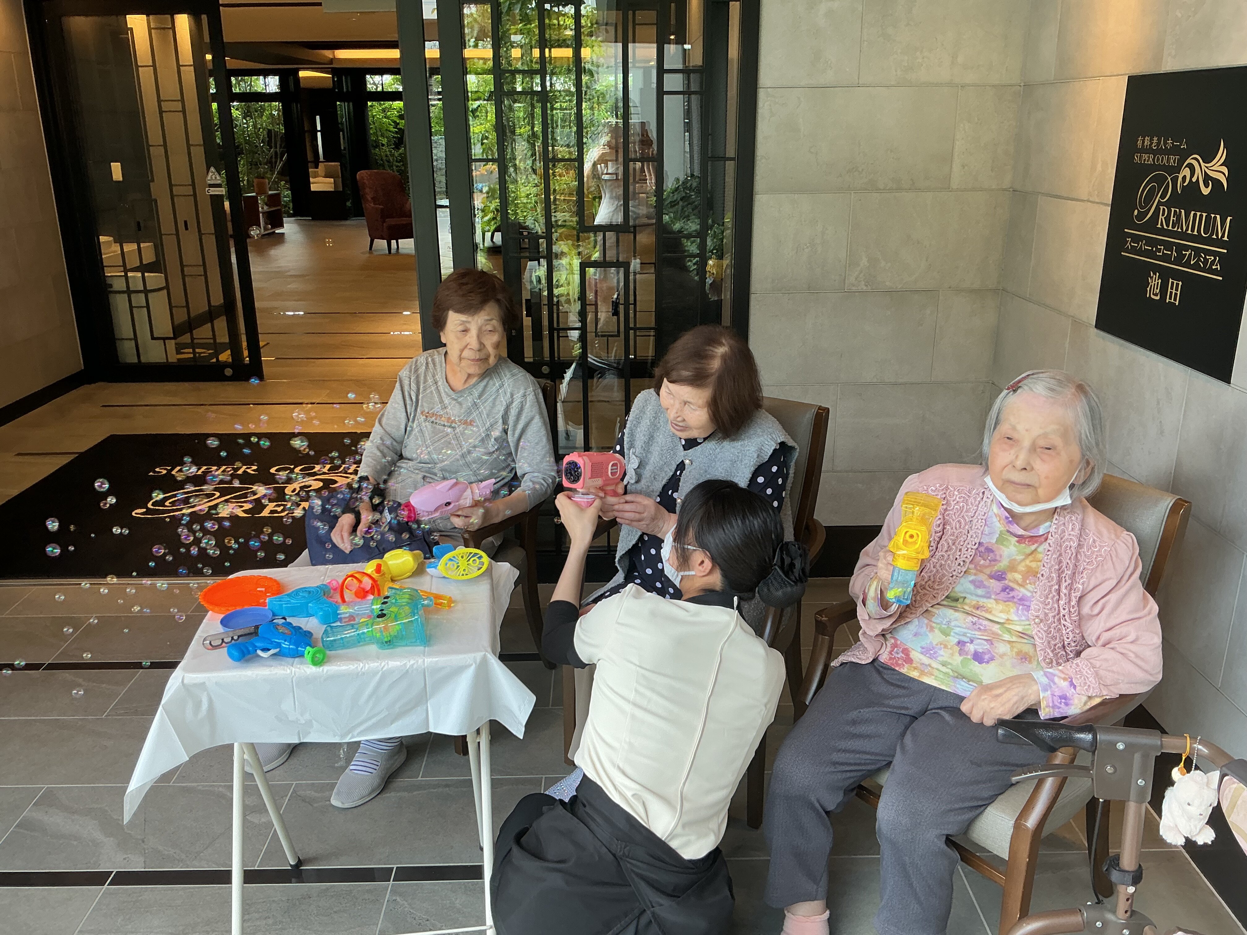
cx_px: 624
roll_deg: +1.1
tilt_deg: -18.8
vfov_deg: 48.2
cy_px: 468
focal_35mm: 29
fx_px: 1045
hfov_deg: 61.7
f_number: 1.8
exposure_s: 1/100
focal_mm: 3
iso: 32
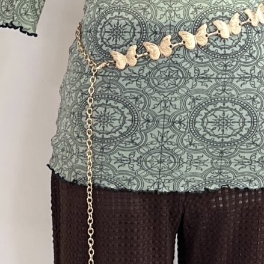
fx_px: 1156
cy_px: -40
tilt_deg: -4.4
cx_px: 168
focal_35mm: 134
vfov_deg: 12.7
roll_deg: +0.2
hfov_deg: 13.0
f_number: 1.6
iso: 80
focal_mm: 5.1
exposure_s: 1/100
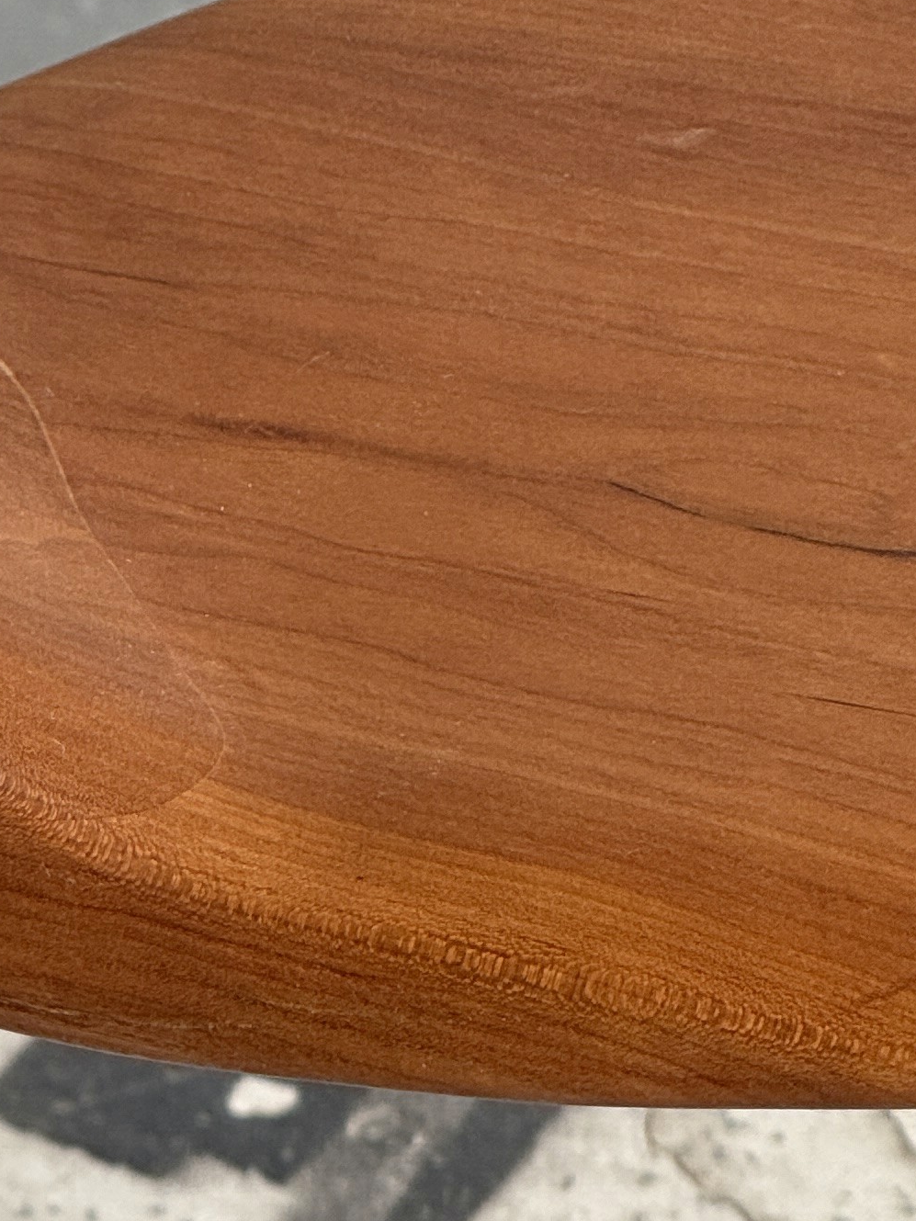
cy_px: 148
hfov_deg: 4.1
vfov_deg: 5.4
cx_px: -284
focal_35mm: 364
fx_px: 12841
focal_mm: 15.66
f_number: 2.8
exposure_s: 1/120
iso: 50
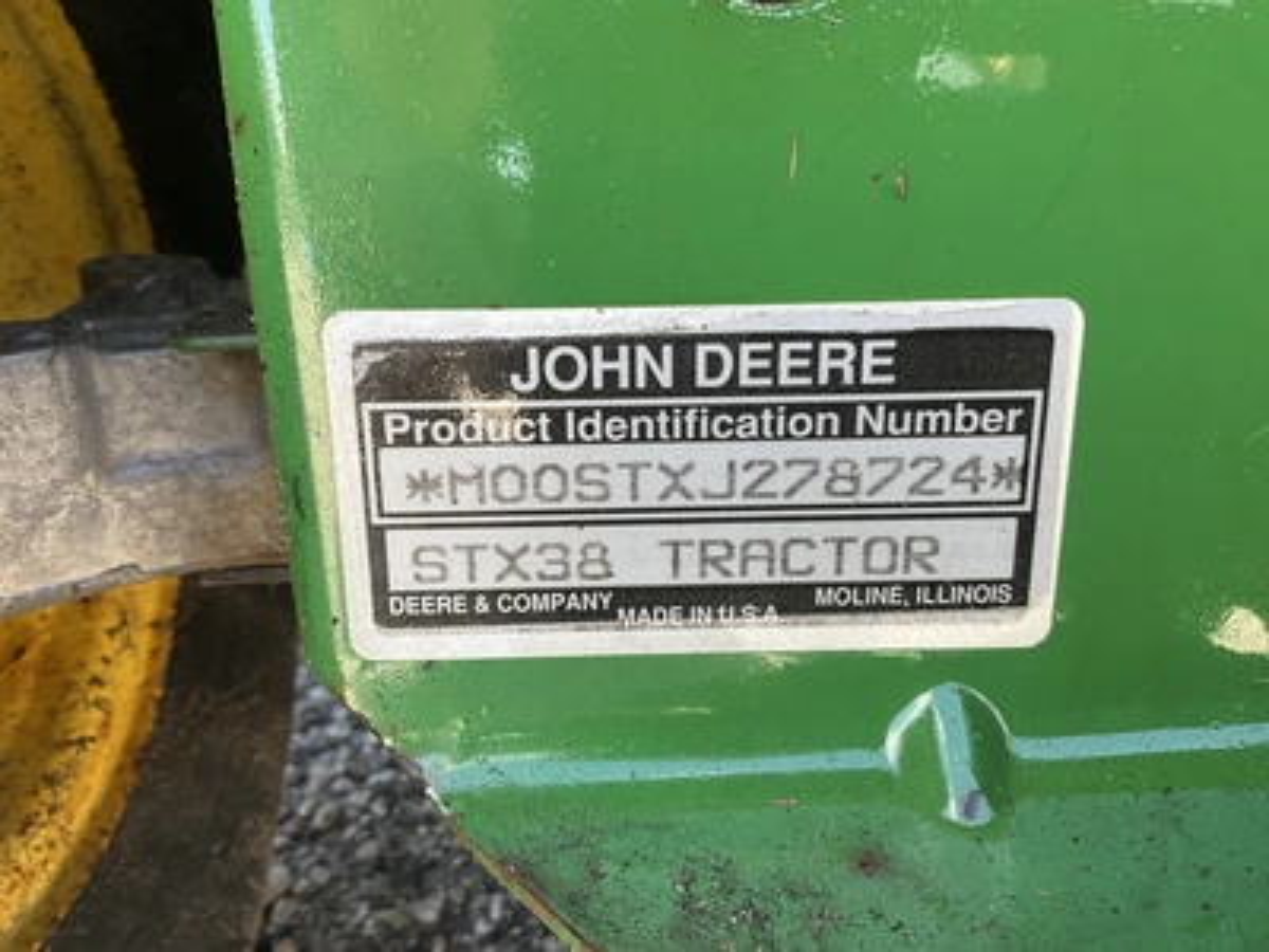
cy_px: 476
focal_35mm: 29
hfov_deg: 61.7
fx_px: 1063
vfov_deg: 48.2
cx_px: 634
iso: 25
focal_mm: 3
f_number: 1.8
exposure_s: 1/122
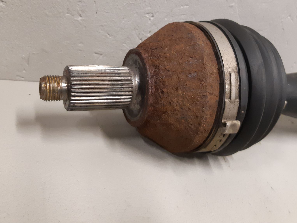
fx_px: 300
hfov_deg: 52.6
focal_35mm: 35
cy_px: 88
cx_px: 149
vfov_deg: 40.5
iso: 320
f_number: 1.7
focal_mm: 3.93
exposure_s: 1/50
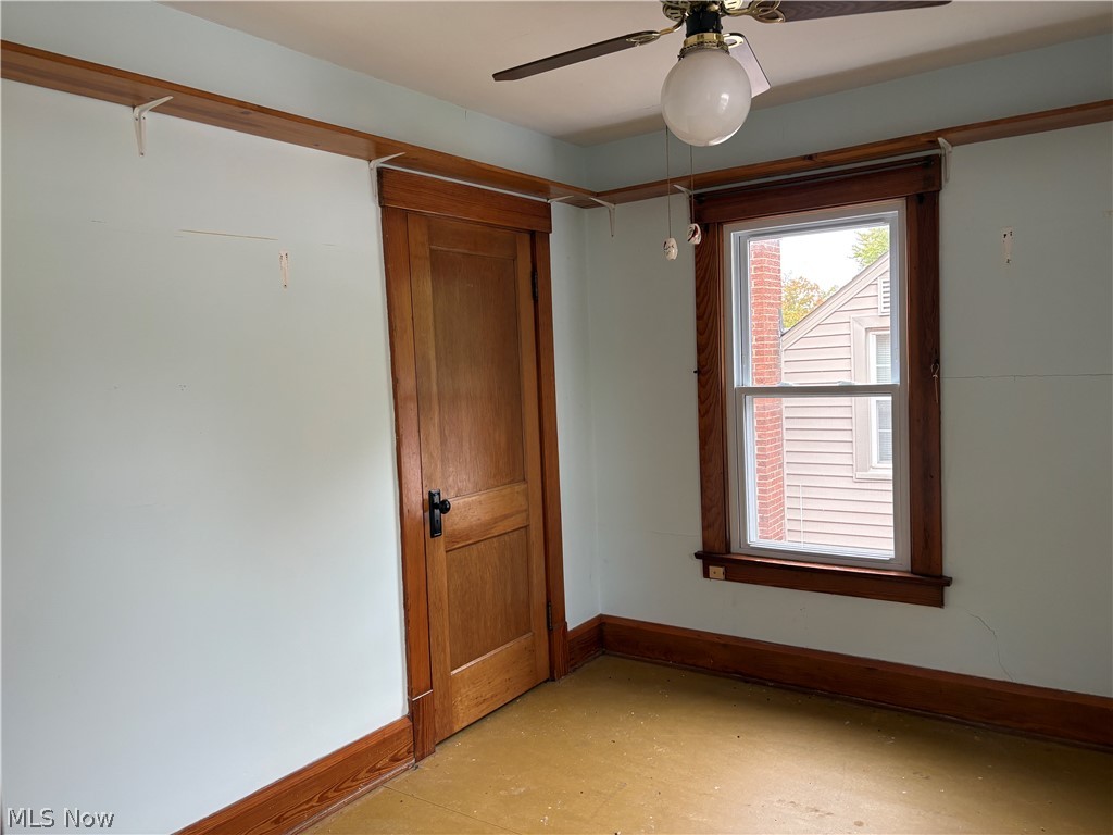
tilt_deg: -3.7
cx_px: 556
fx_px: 836
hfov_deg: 67.3
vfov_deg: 53.1
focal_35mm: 26
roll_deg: +3.3
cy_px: 418
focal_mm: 5.96
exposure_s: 1/120
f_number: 1.6
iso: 125
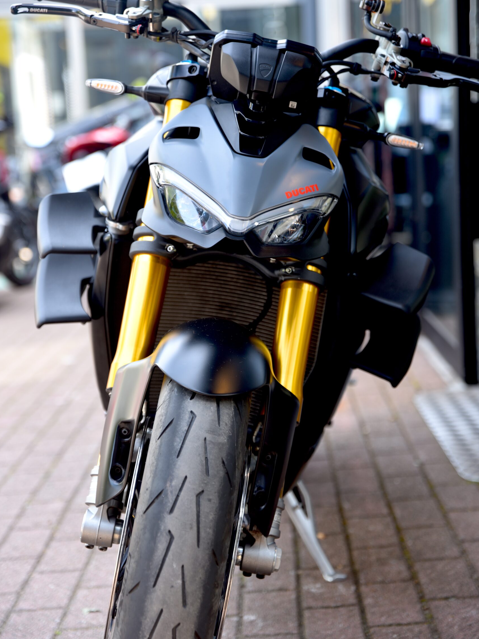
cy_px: 297
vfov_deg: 25.7
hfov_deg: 19.4
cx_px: 239
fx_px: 1402
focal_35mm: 76
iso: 100
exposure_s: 1/60
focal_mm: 70
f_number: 2.8
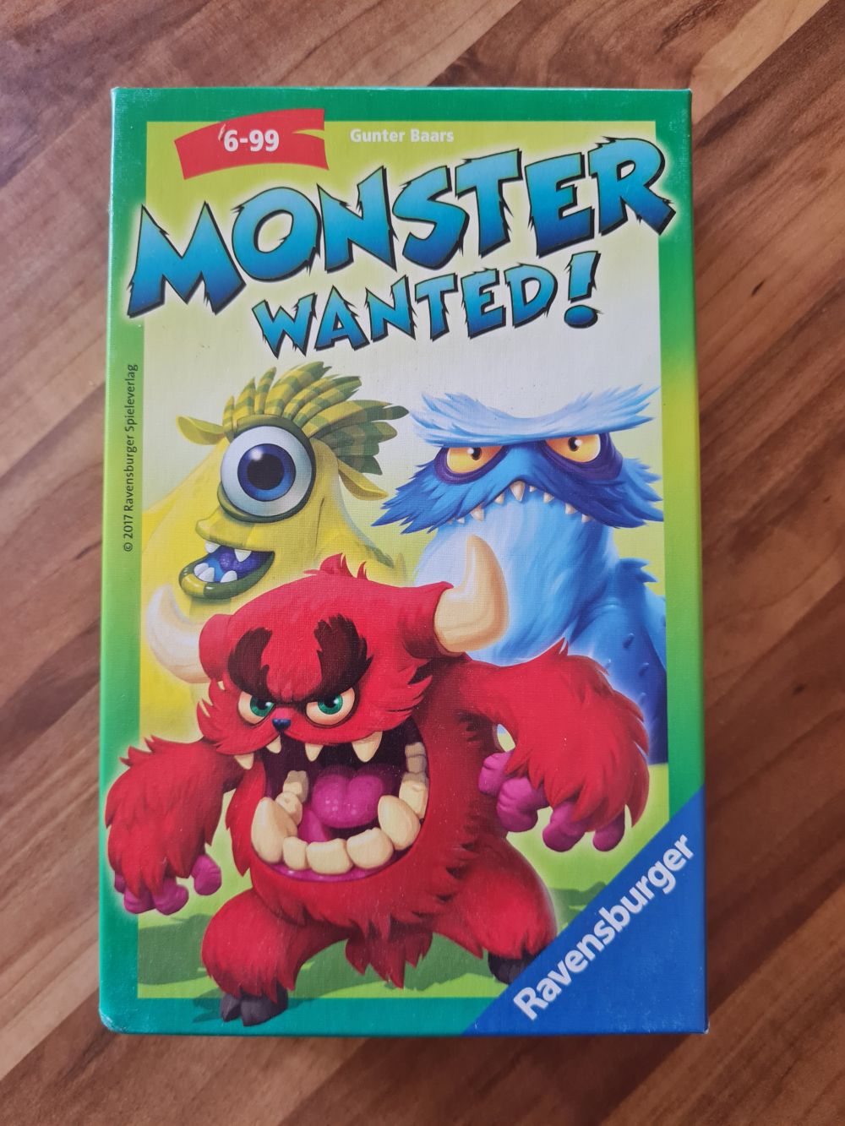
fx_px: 846
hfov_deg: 53.1
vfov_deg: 67.3
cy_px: 563
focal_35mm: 26
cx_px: 422
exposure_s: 1/50
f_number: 1.8
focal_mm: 5.4
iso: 250
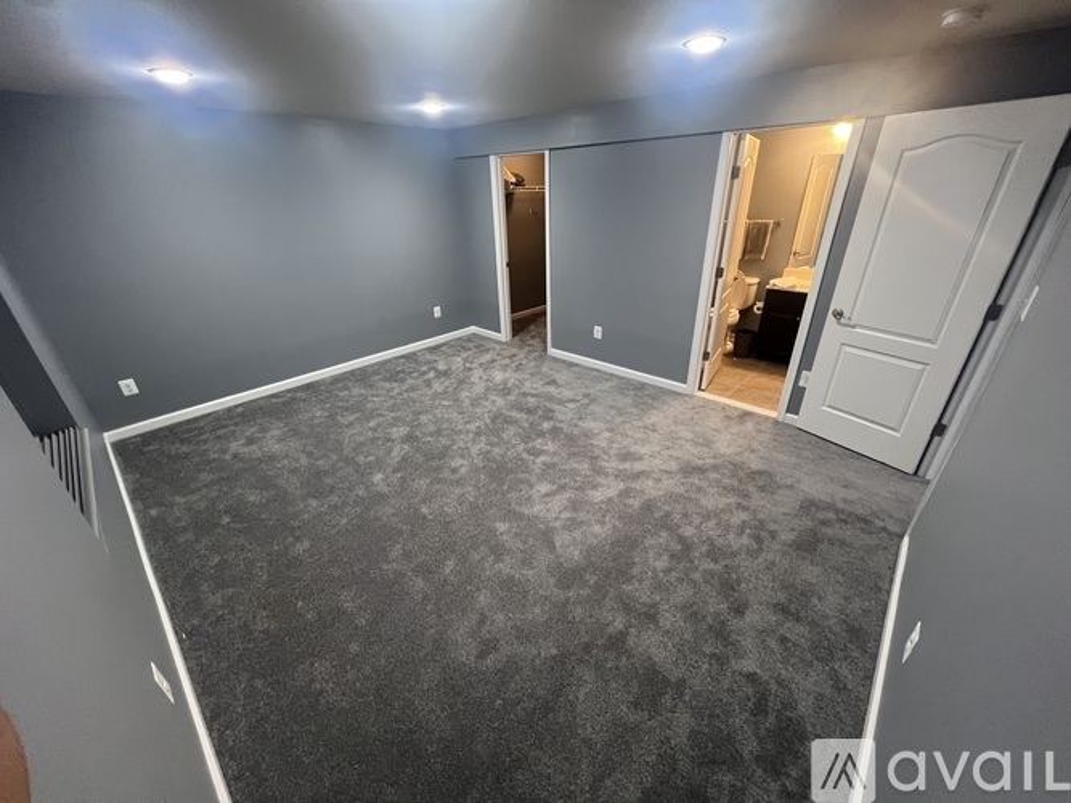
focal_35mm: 13
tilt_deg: -27.2
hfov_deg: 106.2
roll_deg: +1.2
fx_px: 402
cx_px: 536
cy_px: 402
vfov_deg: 89.9
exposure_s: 1/60
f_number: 1.8
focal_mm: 1.57
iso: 320
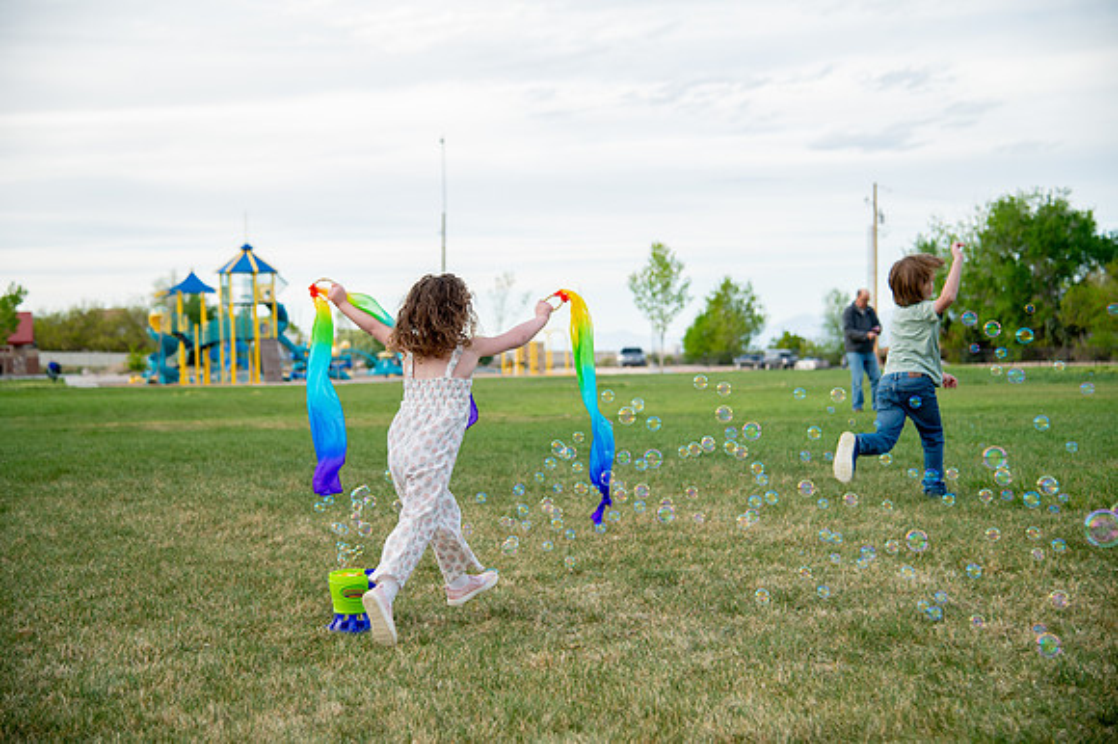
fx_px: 1800
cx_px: 559
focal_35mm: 58
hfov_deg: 34.5
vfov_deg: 23.4
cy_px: 372
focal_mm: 58
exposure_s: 1/400
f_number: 4
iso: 200
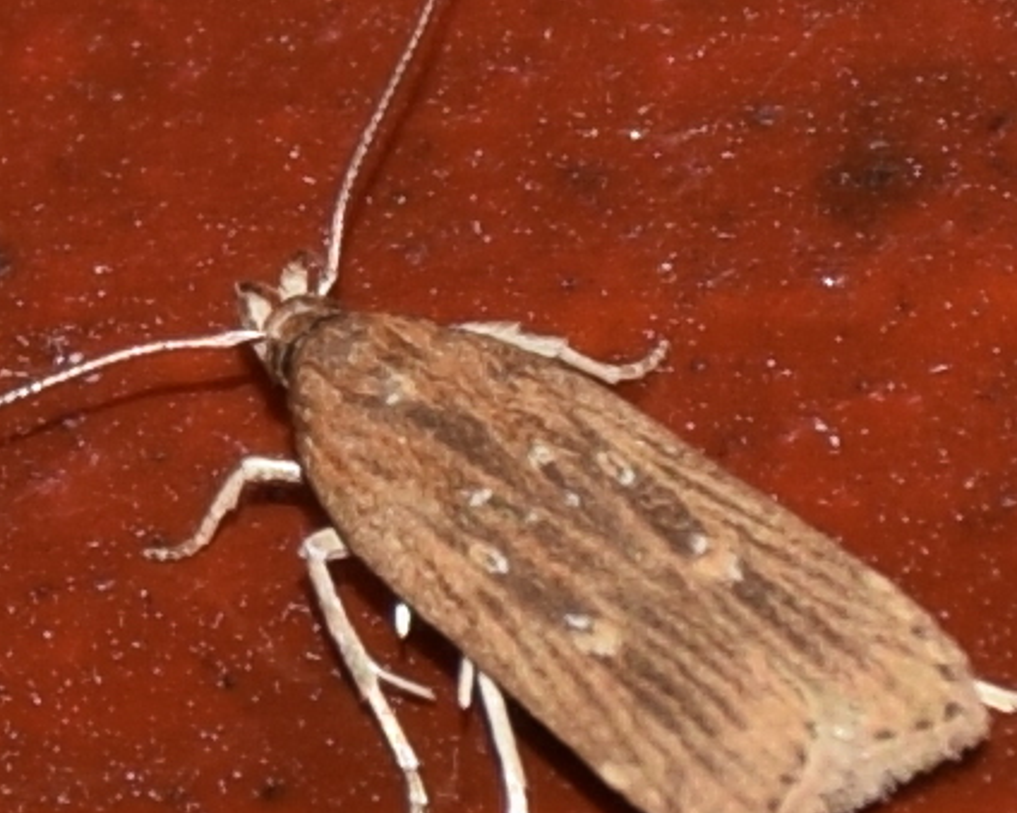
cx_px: 365
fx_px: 13421
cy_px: 439
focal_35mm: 446
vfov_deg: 3.5
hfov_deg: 4.3
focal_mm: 140
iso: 100
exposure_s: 1/60
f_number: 8
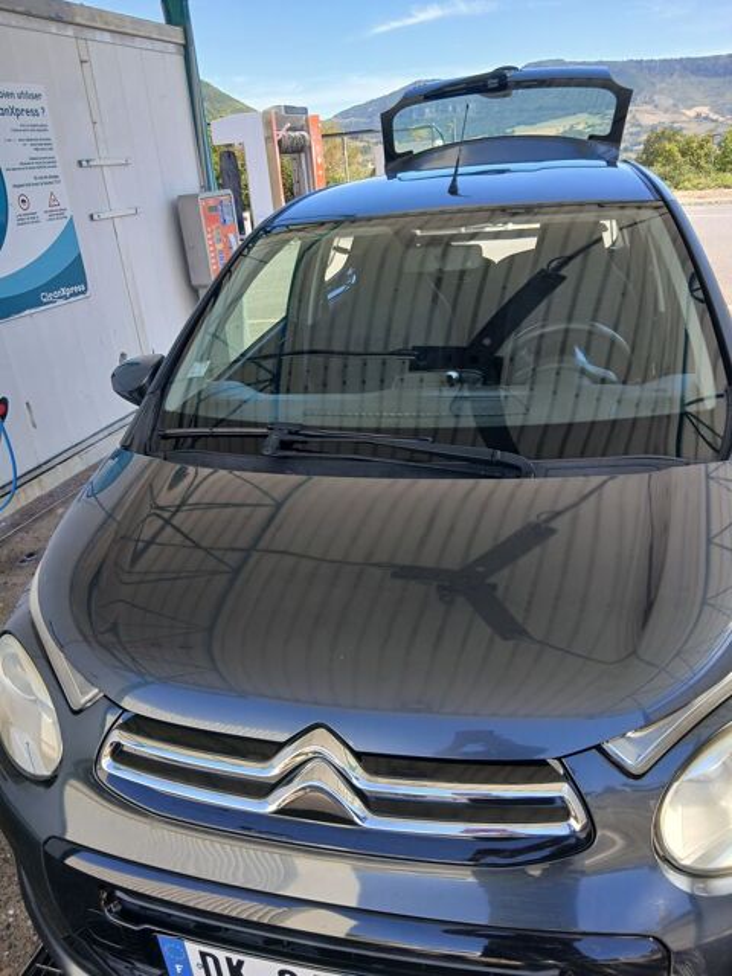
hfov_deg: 53.1
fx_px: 733
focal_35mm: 26
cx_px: 366
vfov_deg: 67.3
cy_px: 488
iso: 25
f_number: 1.8
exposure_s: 1/100
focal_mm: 3.98
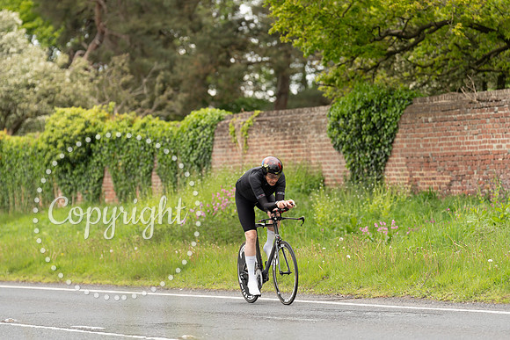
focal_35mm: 200
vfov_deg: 6.9
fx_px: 2834
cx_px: 255
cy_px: 170
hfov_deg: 10.3
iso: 400
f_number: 3.5
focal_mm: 200
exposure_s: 1/1000
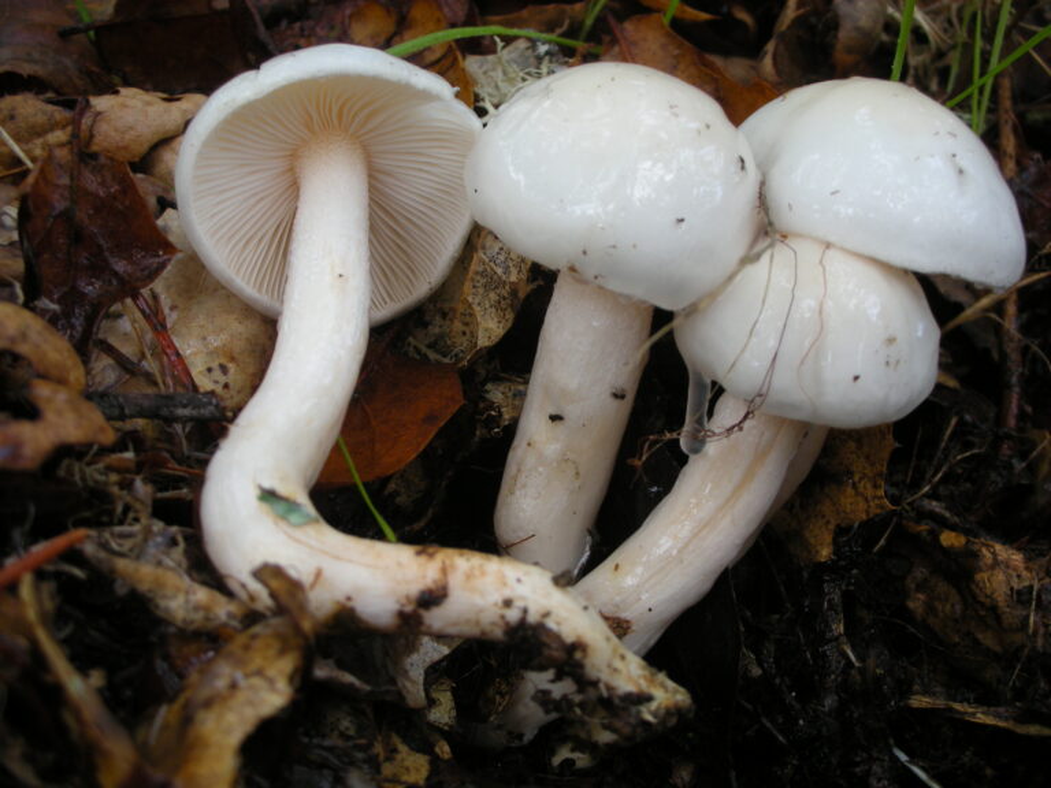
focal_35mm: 53
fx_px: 1609
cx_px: 526
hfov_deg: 36.2
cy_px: 394
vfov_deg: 27.5
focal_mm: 8.8
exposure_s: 1/35.5
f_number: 3.5
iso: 50
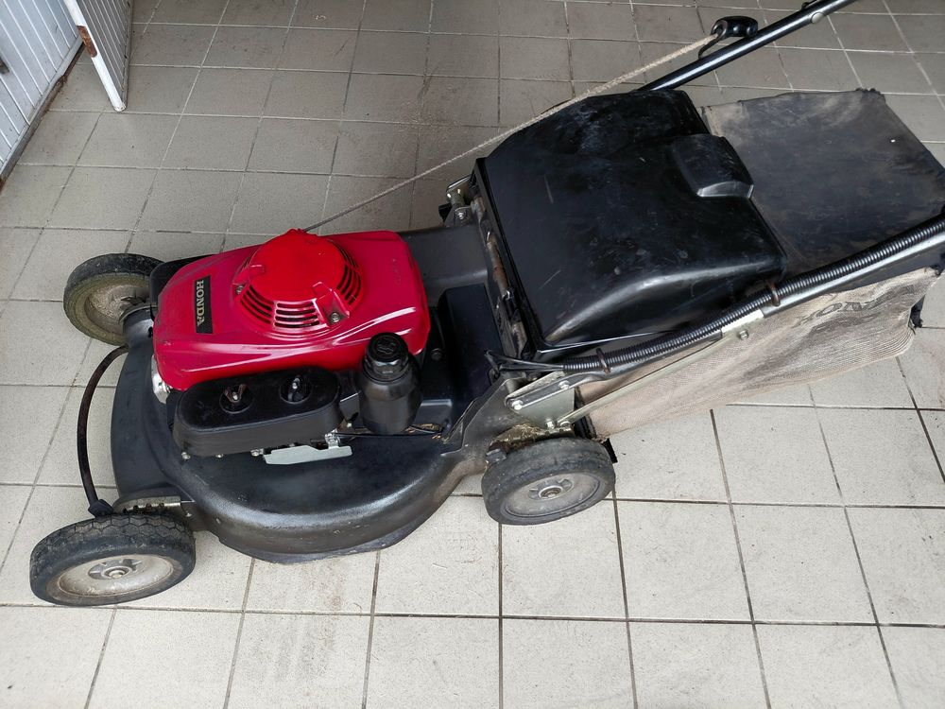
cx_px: 472
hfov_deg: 69.4
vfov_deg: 54.9
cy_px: 354
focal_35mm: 25
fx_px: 682
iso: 50
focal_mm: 4.69
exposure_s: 1/120
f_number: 1.8
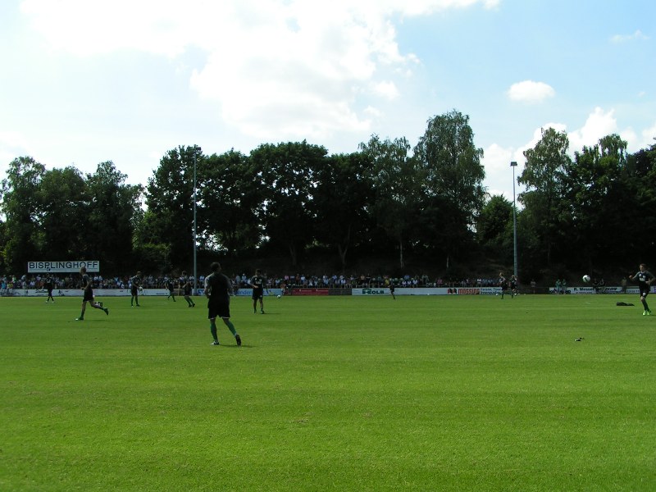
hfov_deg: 49.0
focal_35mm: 38
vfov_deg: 37.7
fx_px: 720
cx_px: 328
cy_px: 246
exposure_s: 1/400
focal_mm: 5.8
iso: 50
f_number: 5.6
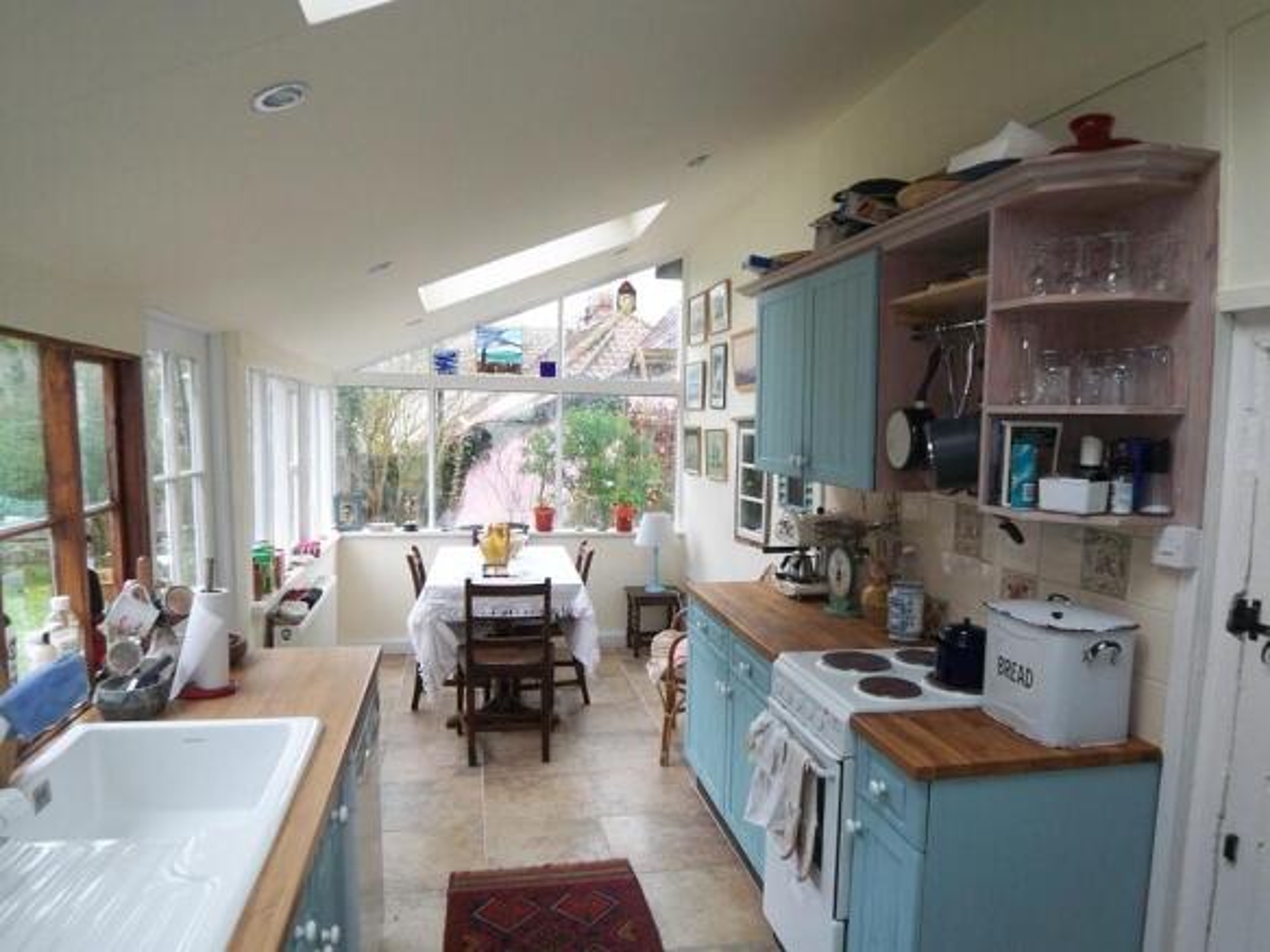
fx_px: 844
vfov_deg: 58.9
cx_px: 635
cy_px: 476
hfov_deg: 73.9
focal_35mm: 23
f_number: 2.8
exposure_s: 1/30
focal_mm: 3.8
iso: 80
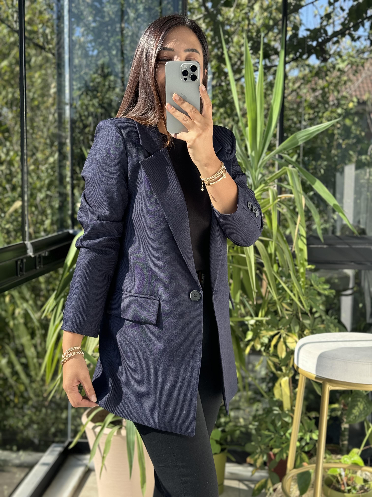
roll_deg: -1.1
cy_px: 248
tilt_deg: -21.8
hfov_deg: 30.3
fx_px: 688
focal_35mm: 48
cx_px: 186
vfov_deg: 39.7
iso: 64
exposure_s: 1/507
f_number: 1.78
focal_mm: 6.76
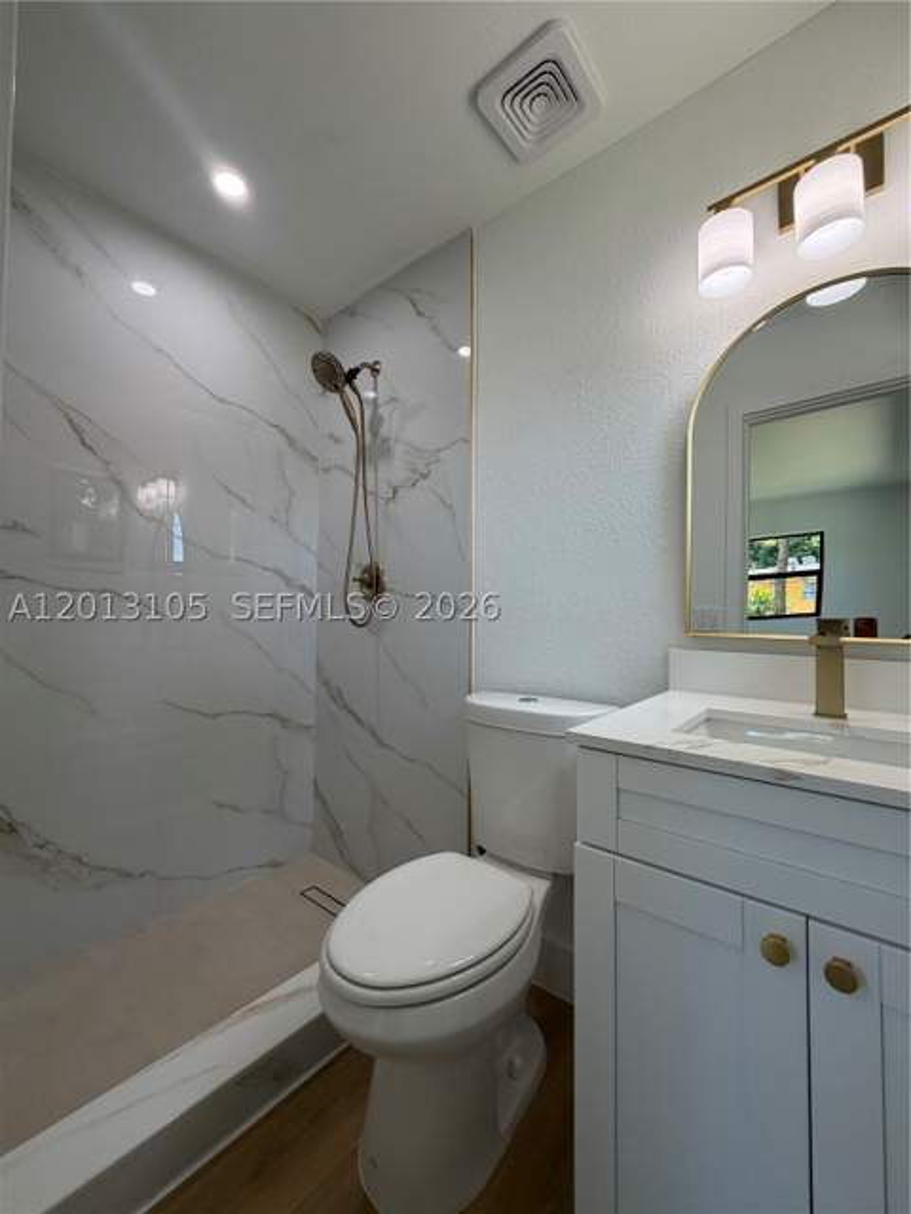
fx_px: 491
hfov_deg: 85.7
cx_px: 456
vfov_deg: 102.1
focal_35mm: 14
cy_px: 607
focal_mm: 2.22
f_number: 2.2
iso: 100
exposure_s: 1/120
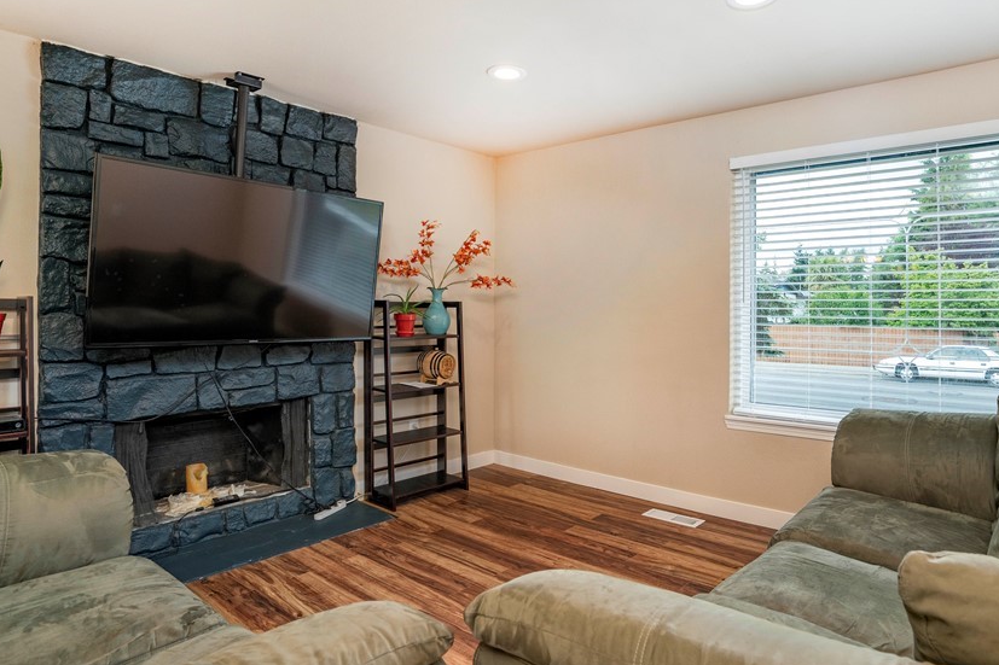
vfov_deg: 59.3
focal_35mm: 21
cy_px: 298
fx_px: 583
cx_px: 559
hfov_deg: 80.9
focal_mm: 16
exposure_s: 1/20
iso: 1000
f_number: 6.3
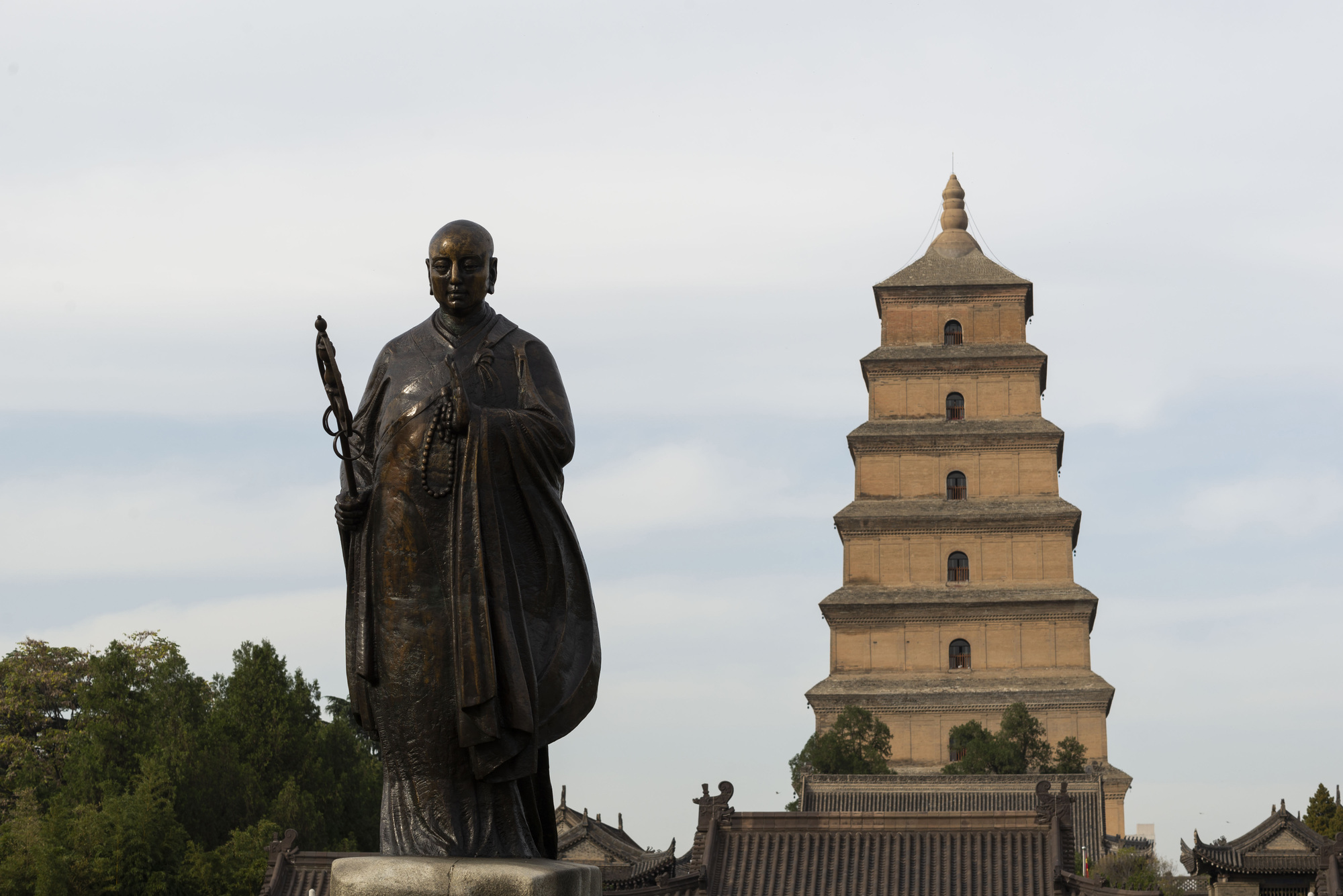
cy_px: 448
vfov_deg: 14.9
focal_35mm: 92
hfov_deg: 22.1
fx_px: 3433
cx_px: 672
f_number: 8
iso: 100
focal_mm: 92
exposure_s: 1/200
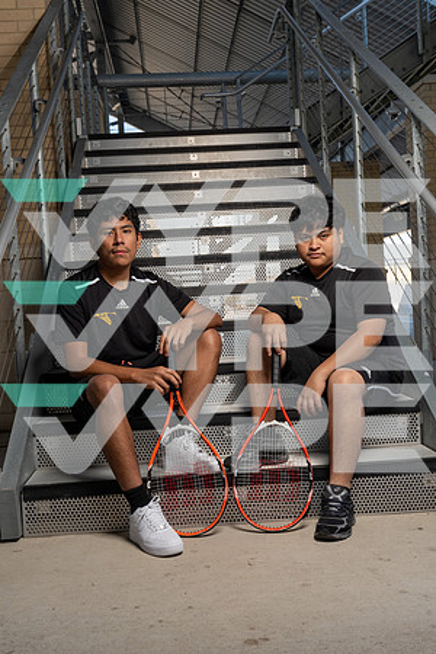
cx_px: 218
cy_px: 327
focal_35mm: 41
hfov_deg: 32.6
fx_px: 745
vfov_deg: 47.4
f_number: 8
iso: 250
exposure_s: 1/250
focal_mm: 41
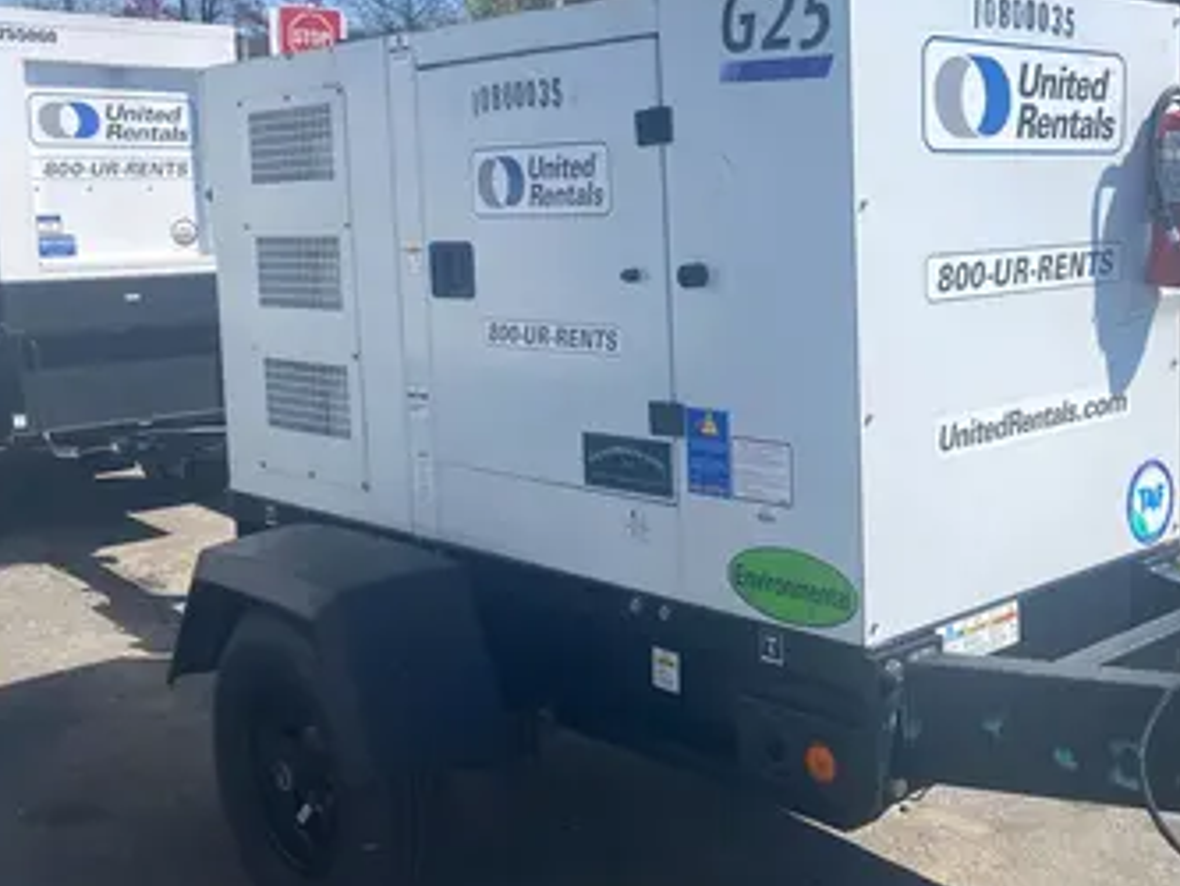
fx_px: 1466
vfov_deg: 33.6
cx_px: 843
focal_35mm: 43
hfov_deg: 42.8
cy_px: 388
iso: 32
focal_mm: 4.25
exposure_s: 1/3497
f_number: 1.8
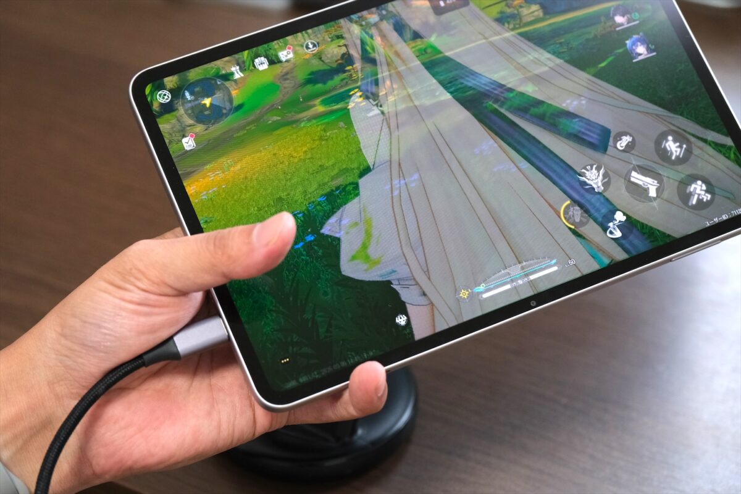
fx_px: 1708
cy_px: 247
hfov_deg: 24.5
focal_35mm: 83
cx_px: 370
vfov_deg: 16.5
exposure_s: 1/125
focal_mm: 55
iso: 2000
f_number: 4
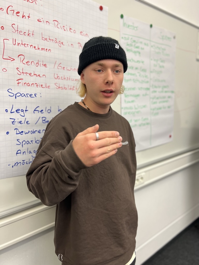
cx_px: 100
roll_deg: +1.6
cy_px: 132
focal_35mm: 26
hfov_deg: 53.1
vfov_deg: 67.3
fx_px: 199
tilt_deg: -8.1
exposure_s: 1/50
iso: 80
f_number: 1.5
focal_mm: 5.7
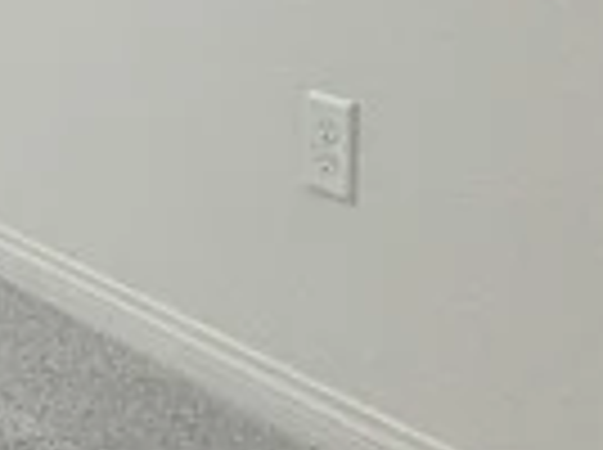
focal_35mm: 107
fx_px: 1861
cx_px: -950
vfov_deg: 12.9
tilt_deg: -1.0
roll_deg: -1.1
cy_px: -261
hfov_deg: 12.8
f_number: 2.2
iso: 64
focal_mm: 2.22
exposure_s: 1/135
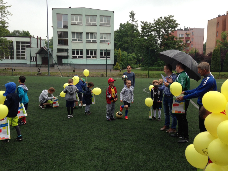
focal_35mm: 33
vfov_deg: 42.9
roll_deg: -1.8
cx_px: 114
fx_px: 217
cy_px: 86
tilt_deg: -3.5
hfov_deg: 55.4
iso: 50
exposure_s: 1/134
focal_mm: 4.12
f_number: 2.4
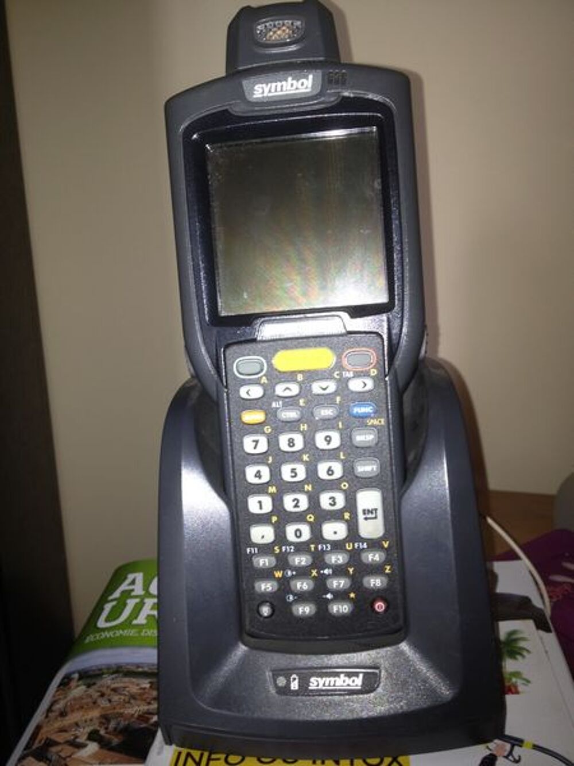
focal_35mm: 35
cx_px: 287
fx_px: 774
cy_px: 383
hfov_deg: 40.7
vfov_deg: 52.6
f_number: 2.4
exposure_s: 1/20
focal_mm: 4.28
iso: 64
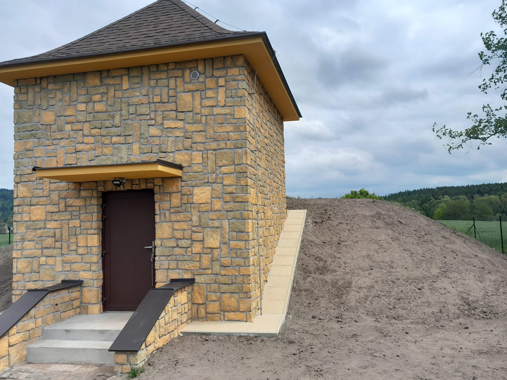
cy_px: 193
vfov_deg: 48.2
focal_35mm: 29
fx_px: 425
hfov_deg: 61.7
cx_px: 259
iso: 40
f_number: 1.8
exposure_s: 1/706
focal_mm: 4
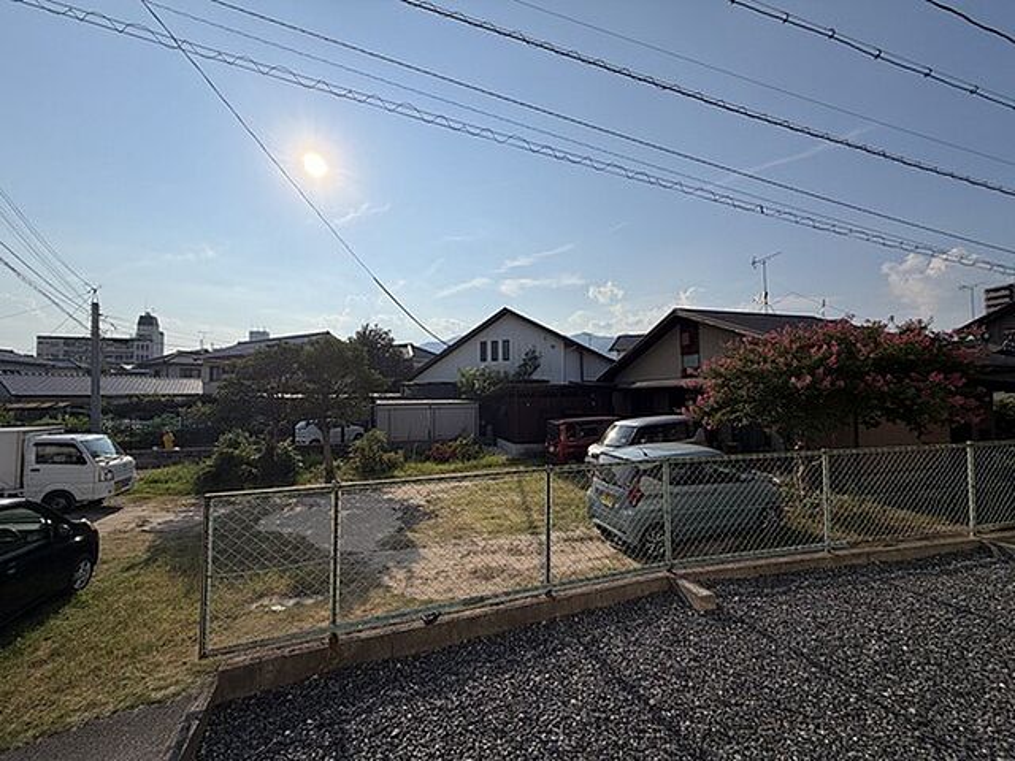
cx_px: 508
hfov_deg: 102.1
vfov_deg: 85.7
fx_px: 411
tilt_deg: +1.1
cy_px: 380
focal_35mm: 14
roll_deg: -0.8
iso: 20
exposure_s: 1/2237
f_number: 2.2
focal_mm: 2.22
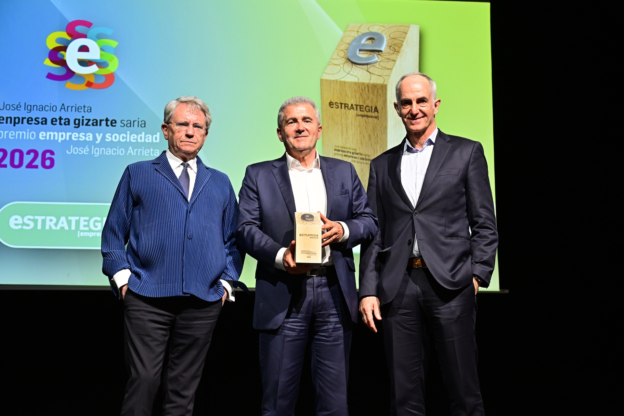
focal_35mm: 62
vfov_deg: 21.9
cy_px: 208
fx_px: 1075
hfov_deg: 32.4
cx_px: 312
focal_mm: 62
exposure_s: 1/80
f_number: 6.3
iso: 1600
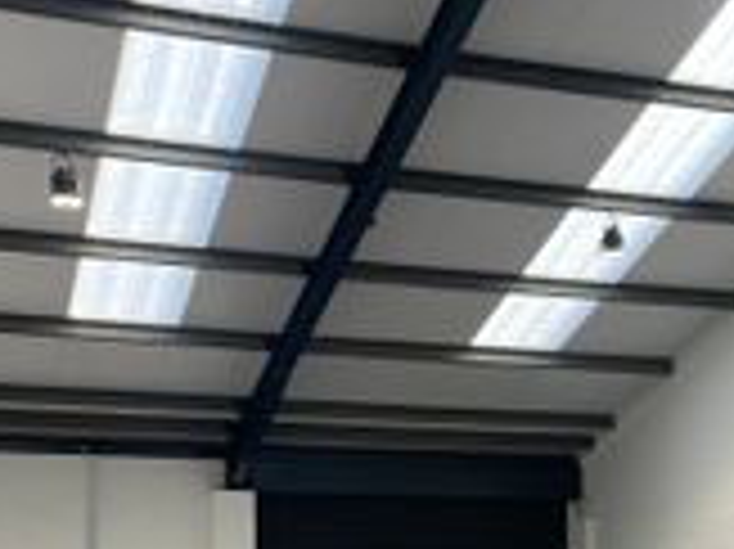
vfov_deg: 22.0
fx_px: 1356
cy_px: 558
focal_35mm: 64
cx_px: 441
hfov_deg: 30.2
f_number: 1.6
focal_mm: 4.2
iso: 32
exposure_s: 1/128
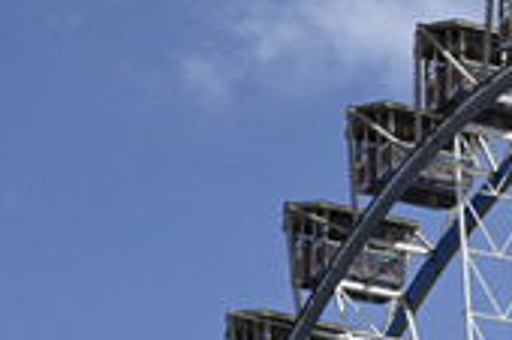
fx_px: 4405
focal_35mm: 310
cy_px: 168
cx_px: 512
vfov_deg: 4.4
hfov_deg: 6.6
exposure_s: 1/4000
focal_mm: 78
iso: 4000
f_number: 16
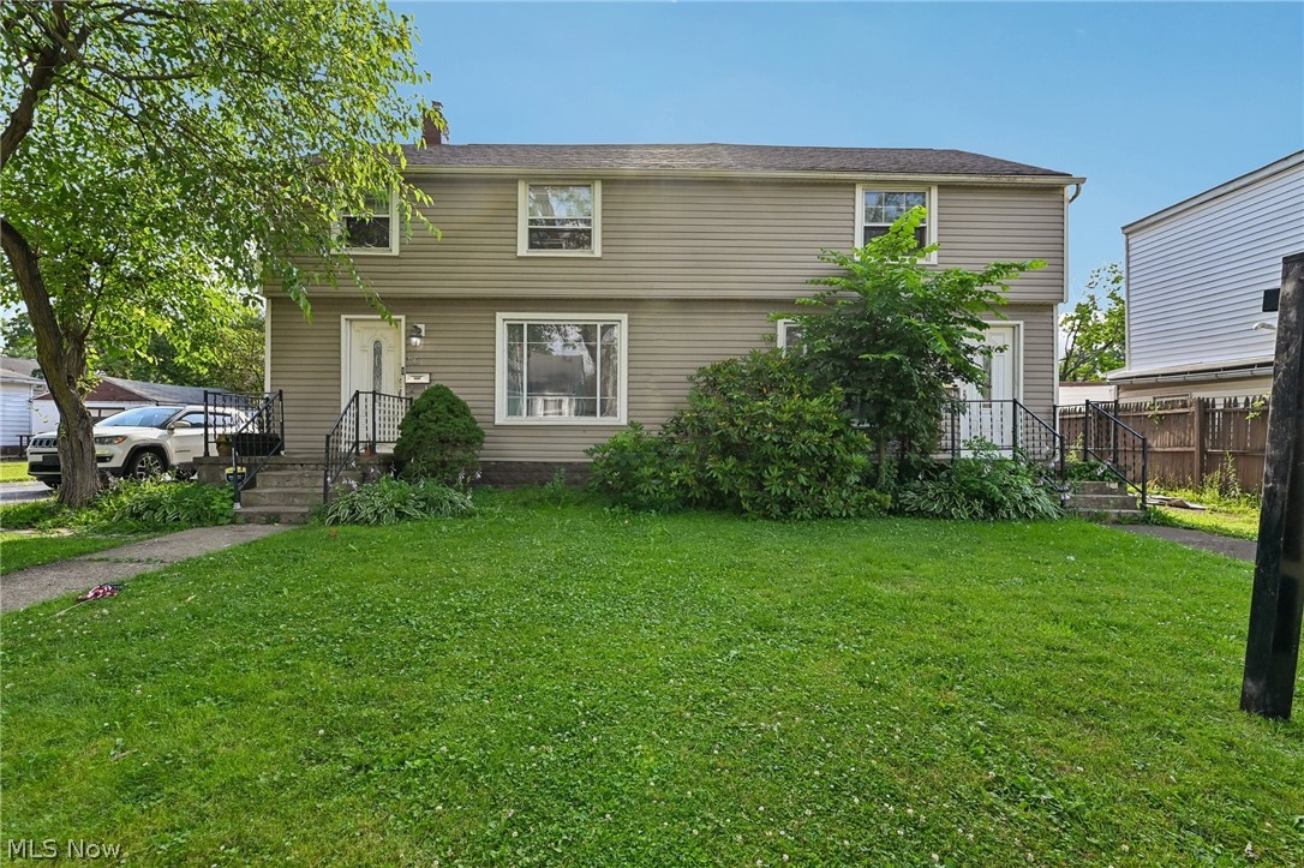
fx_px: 579
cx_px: 652
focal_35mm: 16
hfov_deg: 96.8
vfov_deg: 73.7
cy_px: 434
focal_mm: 16
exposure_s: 1/1250
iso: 1000
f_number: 6.3
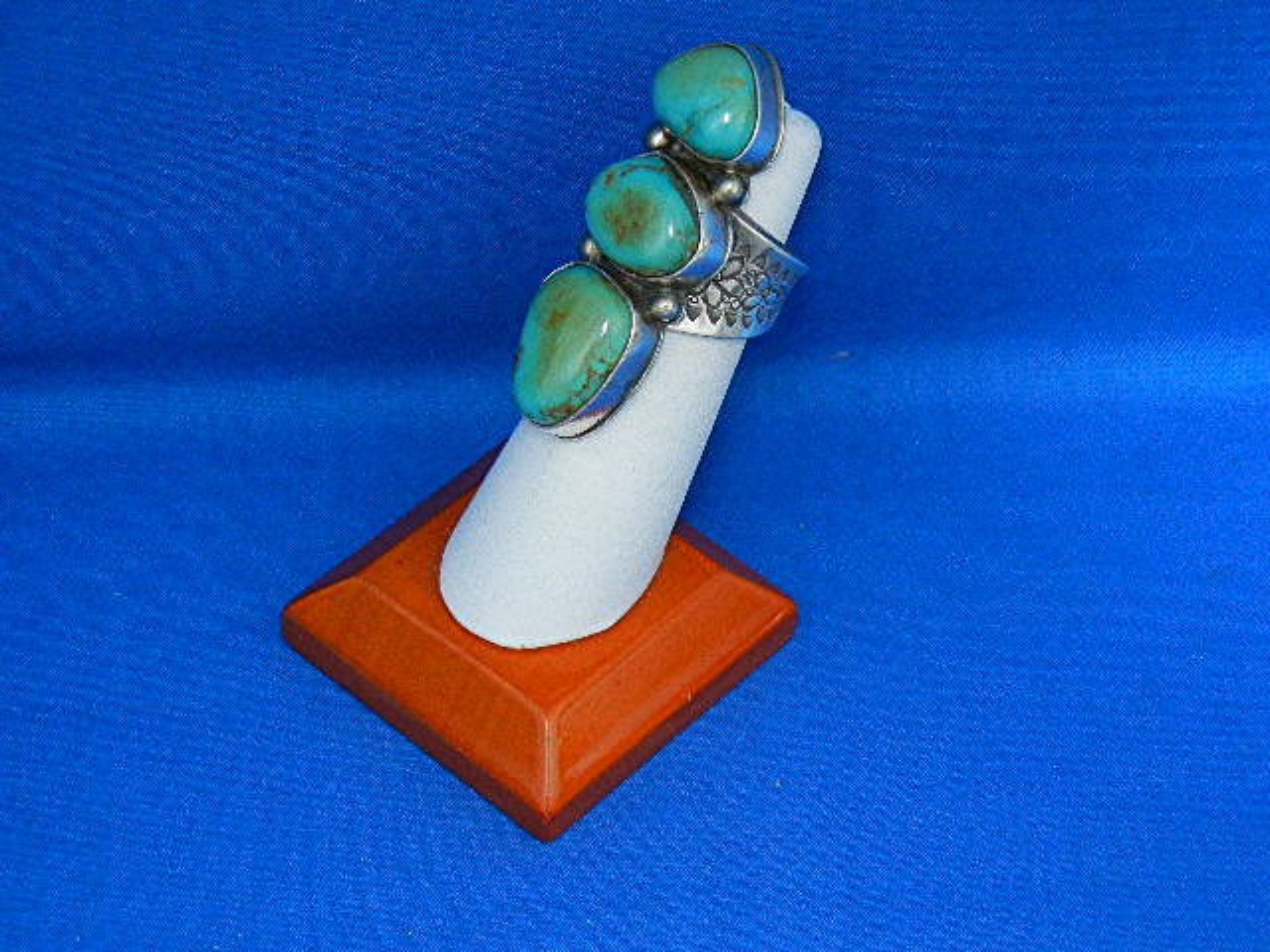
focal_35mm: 89
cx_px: 635
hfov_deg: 22.0
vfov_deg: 16.6
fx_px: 3265
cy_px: 476
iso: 572
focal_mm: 16
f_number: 4.4
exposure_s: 1/30
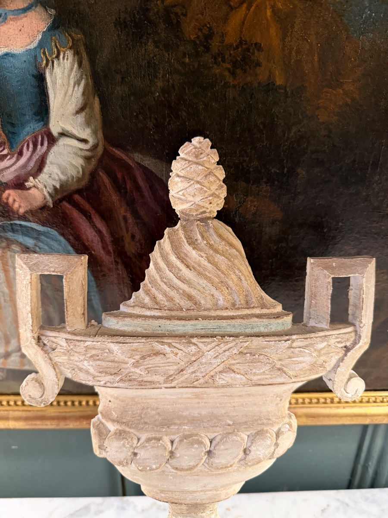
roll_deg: -1.5
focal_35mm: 24
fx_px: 359
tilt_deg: -22.9
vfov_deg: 71.6
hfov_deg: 56.8
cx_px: 194
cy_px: 259
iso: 400
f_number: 1.78
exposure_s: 1/50
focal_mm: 6.76
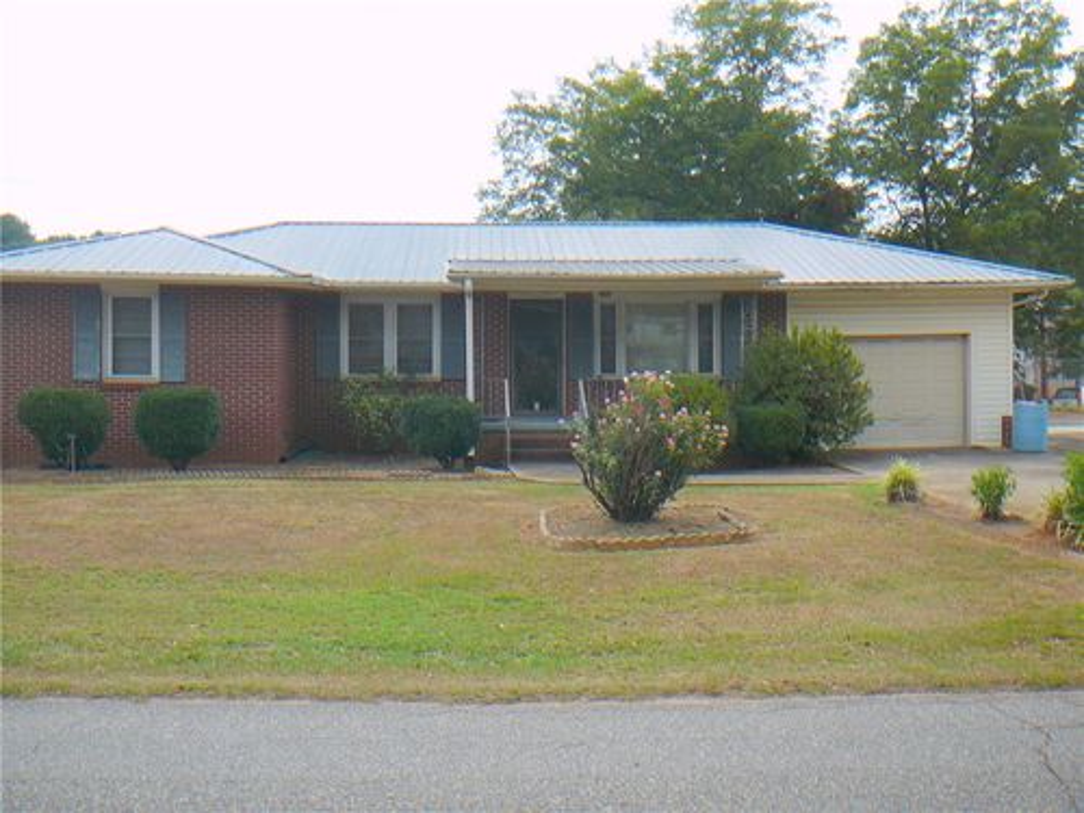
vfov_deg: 40.7
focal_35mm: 35
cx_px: 542
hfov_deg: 52.6
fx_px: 1096
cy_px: 406
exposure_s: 1/800
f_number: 2.8
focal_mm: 5.2
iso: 80
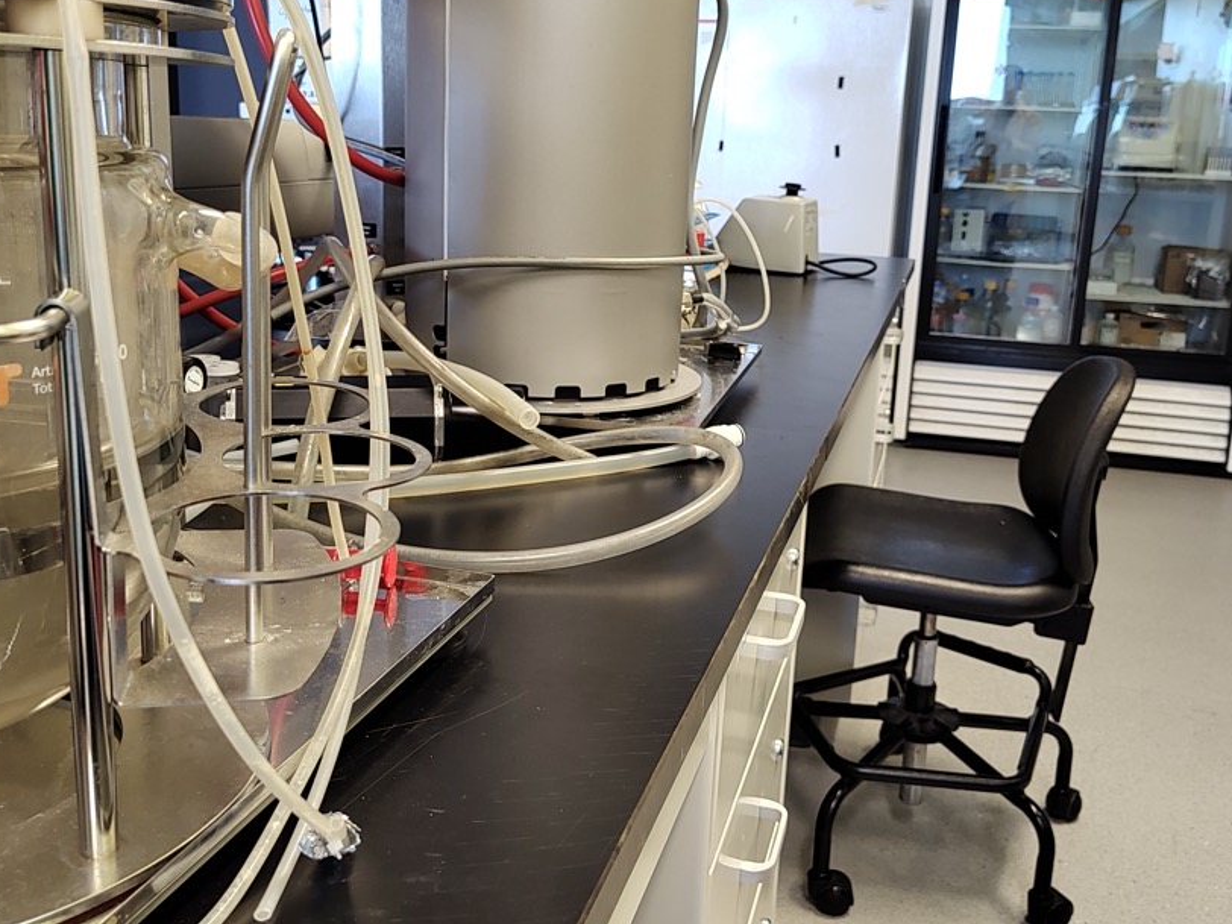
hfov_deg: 54.0
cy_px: 394
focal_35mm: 34
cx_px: 599
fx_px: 1210
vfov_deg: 41.7
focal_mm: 5.56
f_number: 1.8
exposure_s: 1/60
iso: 456
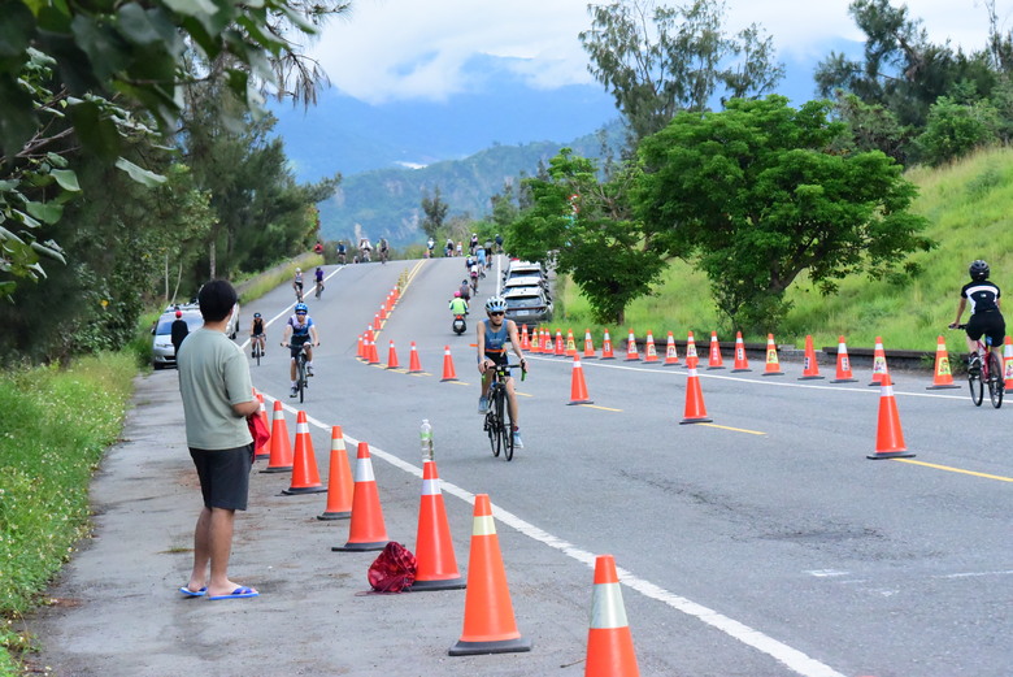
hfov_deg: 16.8
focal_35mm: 122
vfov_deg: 11.3
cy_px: 338
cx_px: 506
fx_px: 3435
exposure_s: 1/2000
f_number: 13
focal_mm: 122
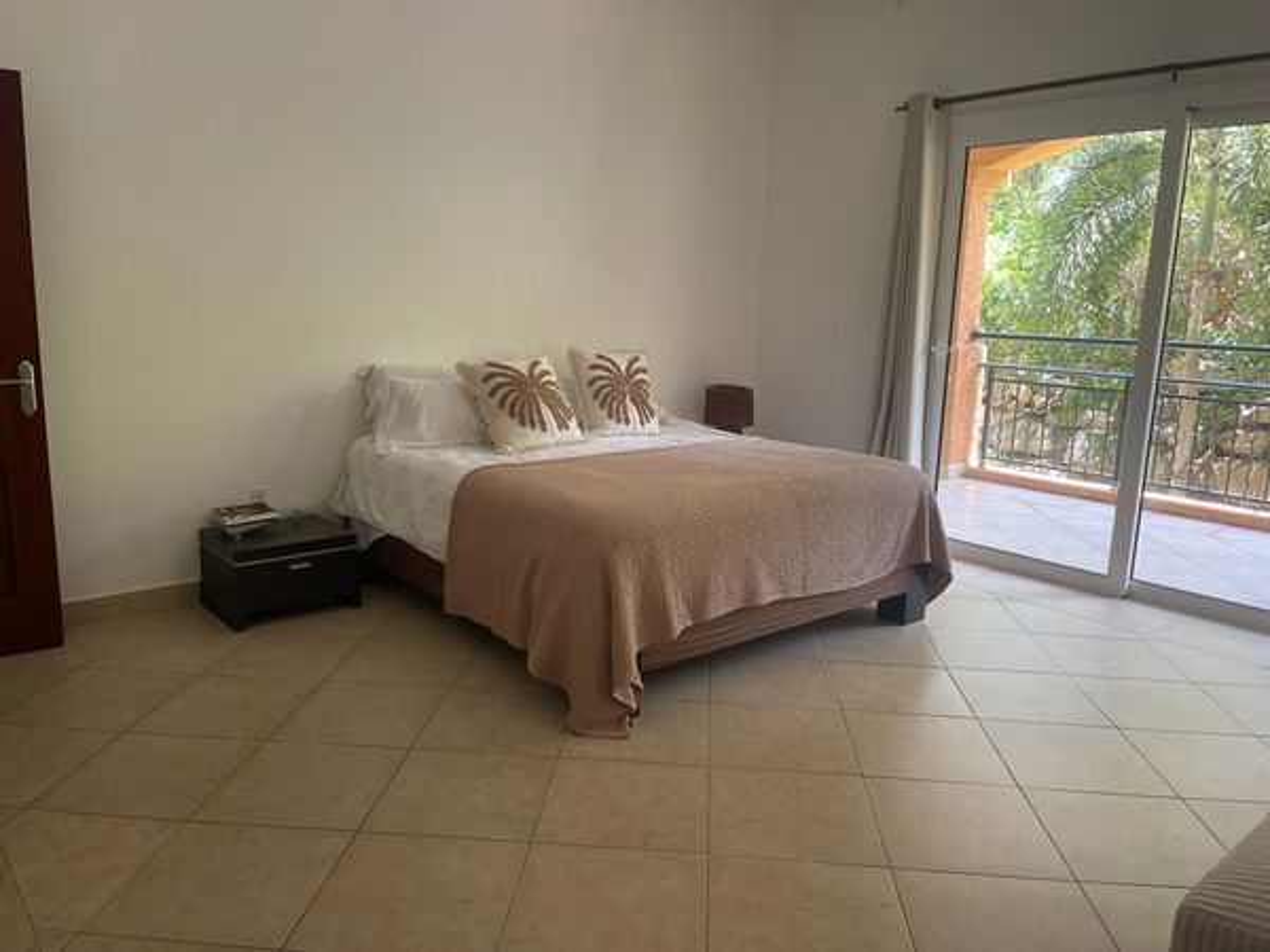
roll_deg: -2.3
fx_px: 917
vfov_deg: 54.9
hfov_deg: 69.4
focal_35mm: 25
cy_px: 476
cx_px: 635
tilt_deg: -12.6
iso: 125
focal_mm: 5.1
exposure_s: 1/101
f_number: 1.6
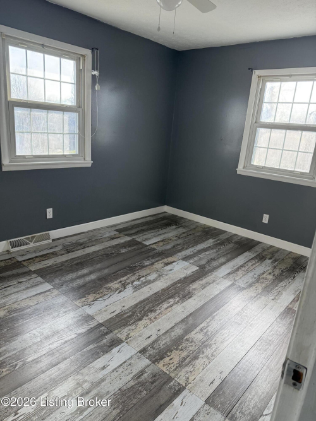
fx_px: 292
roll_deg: -4.9
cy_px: 210
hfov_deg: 56.8
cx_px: 158
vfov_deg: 71.6
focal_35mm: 24
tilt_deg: -17.0
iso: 125
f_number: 1.78
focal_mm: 6.76
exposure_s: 1/229
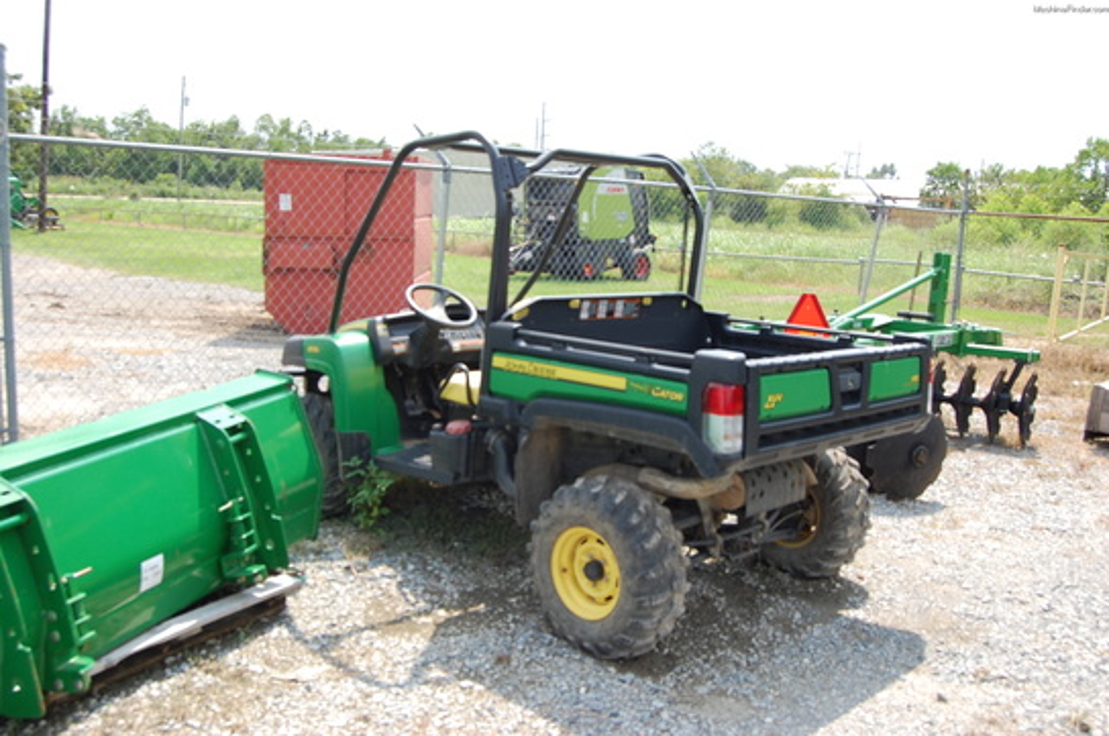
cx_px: 554
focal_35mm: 34
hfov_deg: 55.2
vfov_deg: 38.2
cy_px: 368
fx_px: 1061
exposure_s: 1/200
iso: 200
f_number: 7.1
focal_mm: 23
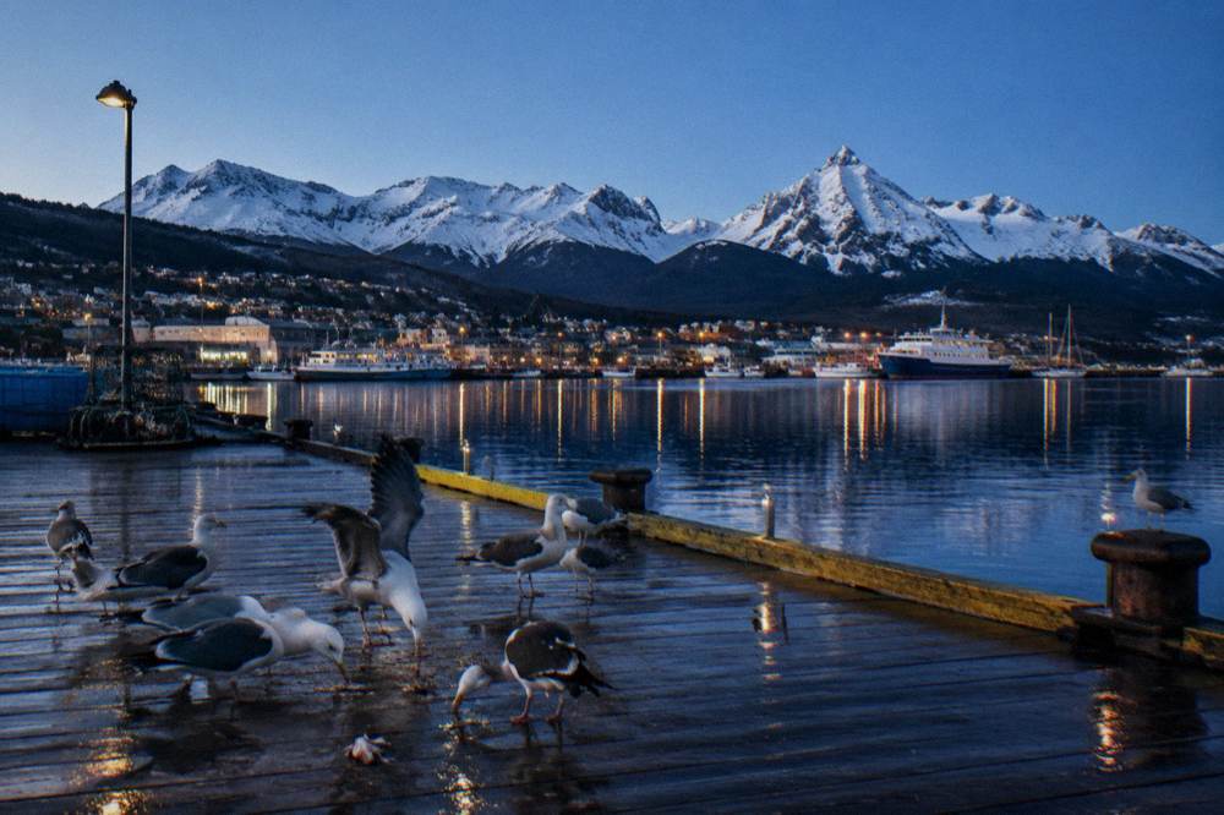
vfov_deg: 37.8
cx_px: 612
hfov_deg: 54.5
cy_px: 408
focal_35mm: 35
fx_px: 1190
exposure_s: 1/25
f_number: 8
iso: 4000
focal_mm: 35
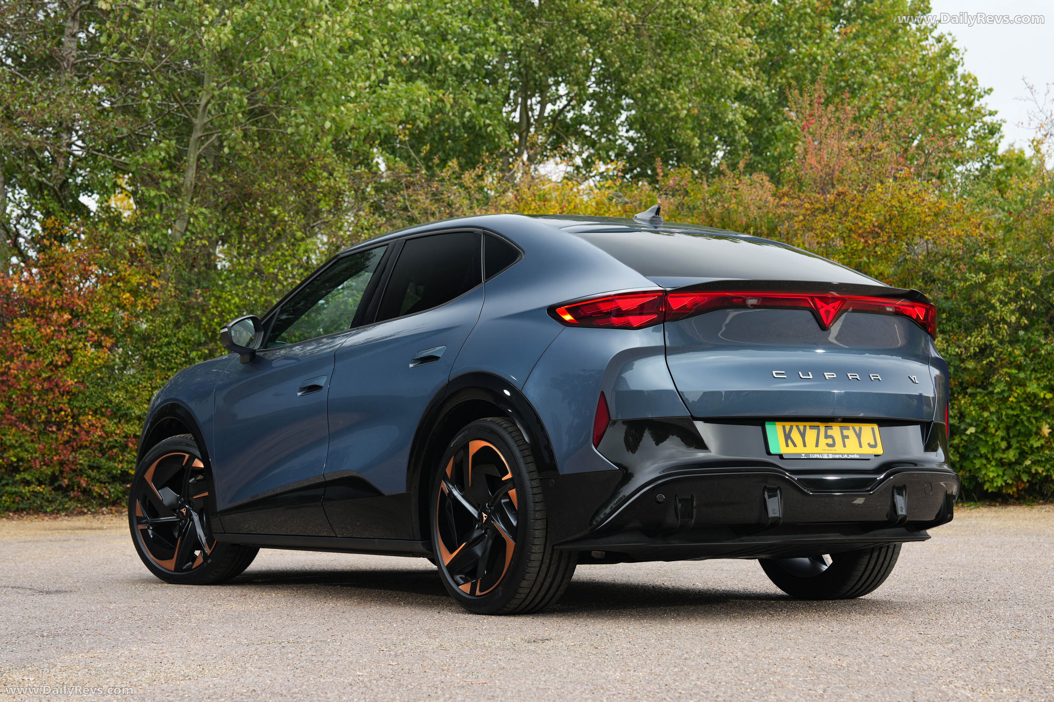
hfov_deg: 28.8
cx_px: 527
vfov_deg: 19.5
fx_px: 2049
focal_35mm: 70
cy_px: 351
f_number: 6.3
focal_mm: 70
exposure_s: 1/80
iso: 200
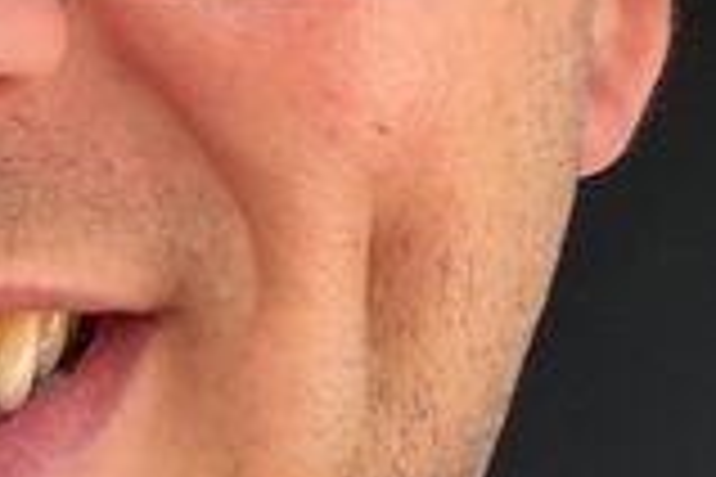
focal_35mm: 210
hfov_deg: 9.2
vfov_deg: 6.5
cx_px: -666
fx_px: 4176
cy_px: 326
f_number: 1.9
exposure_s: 1/121
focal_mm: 2.71
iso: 40
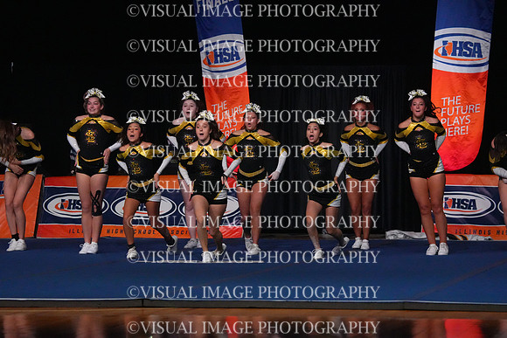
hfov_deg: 11.4
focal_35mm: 180
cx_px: 254
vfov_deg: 7.6
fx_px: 2535
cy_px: 169
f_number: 5.6
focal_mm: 180
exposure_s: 1/1250
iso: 16000
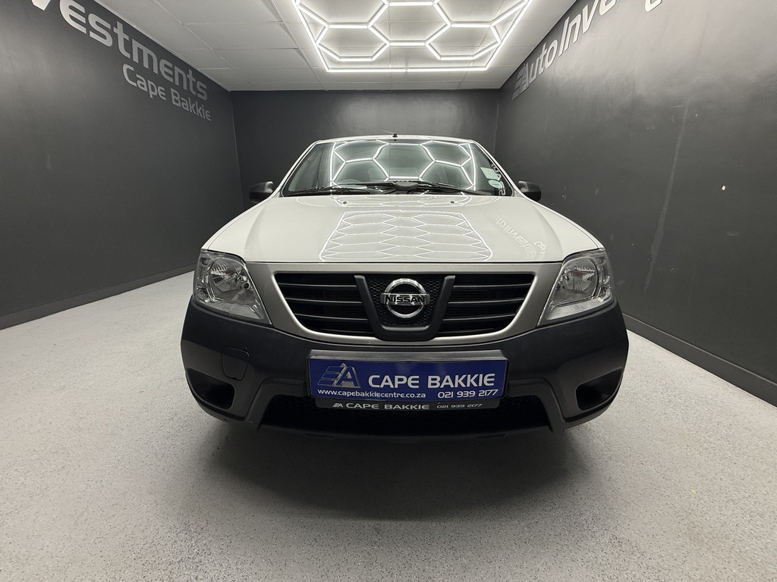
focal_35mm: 14
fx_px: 314
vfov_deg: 85.7
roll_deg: -2.2
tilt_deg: -13.9
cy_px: 291
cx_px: 388
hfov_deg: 102.1
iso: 80
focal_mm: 2.22
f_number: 2.2
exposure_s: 1/100
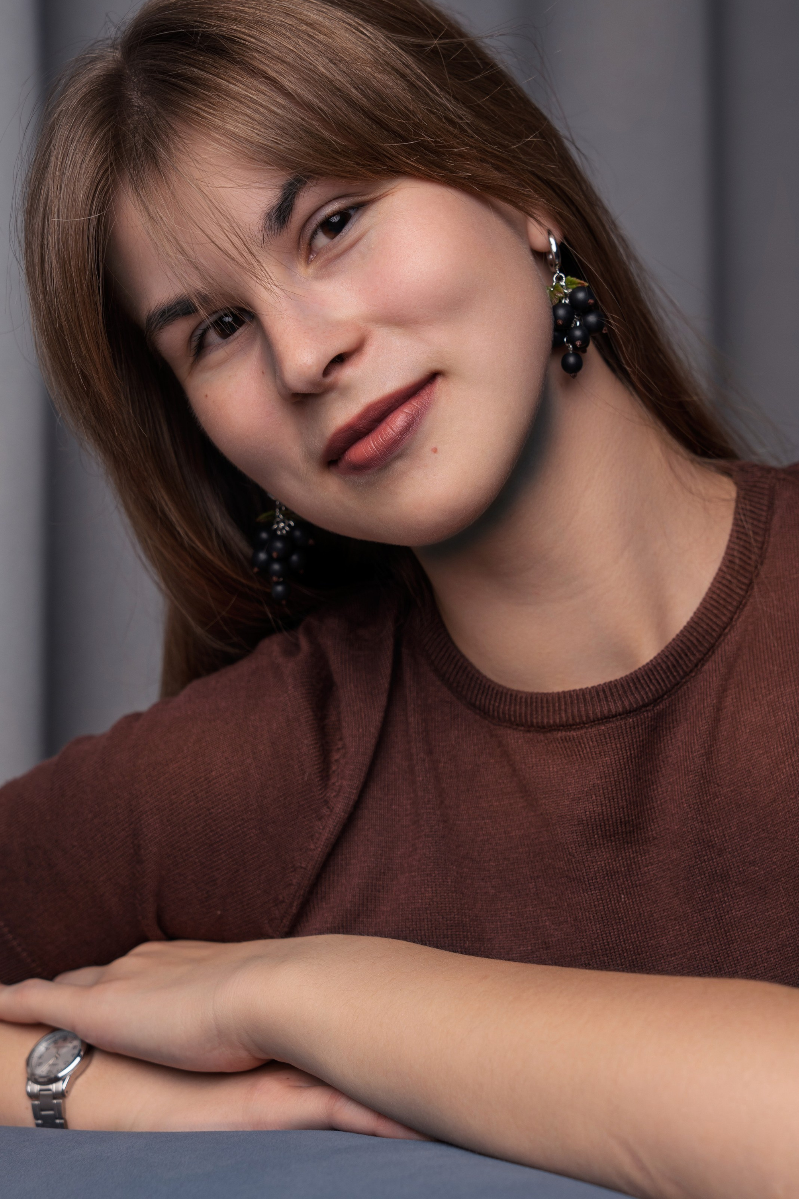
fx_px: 2863
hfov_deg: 15.9
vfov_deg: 23.6
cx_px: 427
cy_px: 578
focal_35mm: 86
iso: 200
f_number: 5
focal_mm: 67.4
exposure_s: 1/125
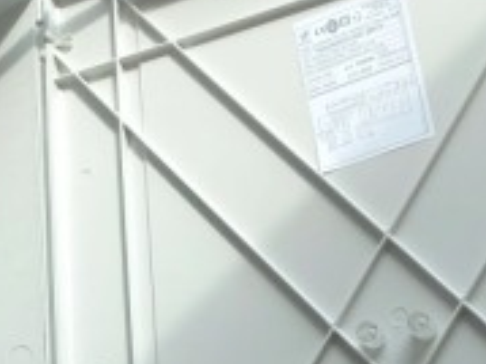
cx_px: 46
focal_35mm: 98
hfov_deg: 19.7
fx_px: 1375
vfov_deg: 14.9
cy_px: 325
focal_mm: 4.6
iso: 25
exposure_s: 1/159
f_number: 1.8
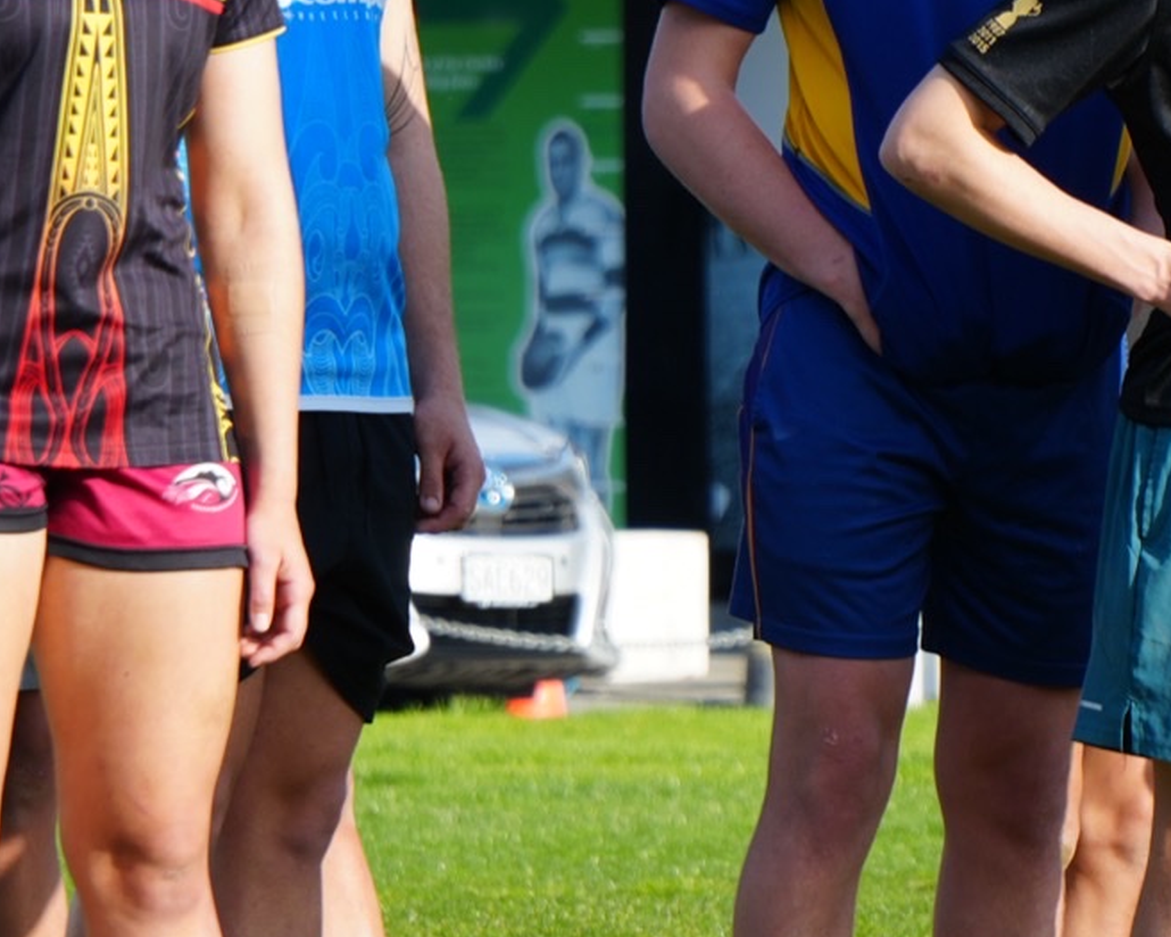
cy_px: 176
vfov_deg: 3.4
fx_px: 15613
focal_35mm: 450
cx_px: 1176
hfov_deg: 4.3
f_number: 5
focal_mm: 105
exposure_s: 1/250
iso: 100
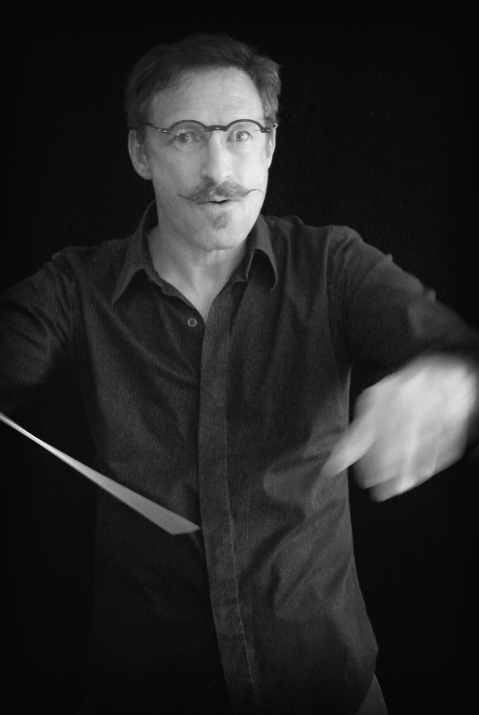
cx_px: 240
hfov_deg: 16.5
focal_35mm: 83
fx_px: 1652
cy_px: 358
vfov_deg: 24.4
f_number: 3.8
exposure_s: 1/40
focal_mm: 30.9
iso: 6400
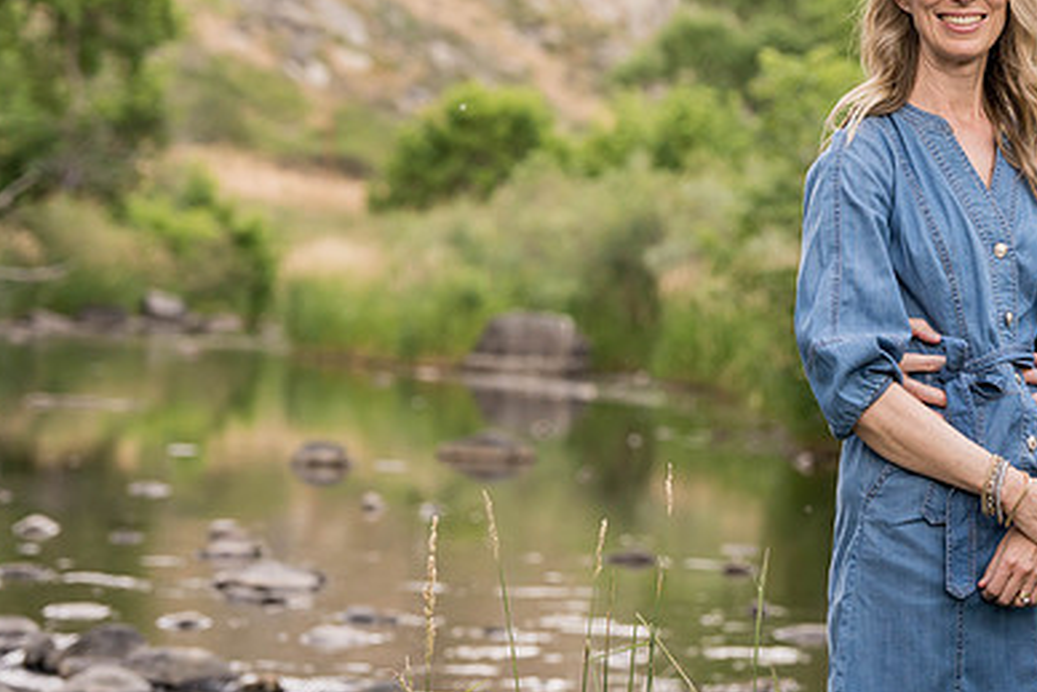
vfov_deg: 9.1
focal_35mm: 151
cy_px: 274
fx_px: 4351
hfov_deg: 13.6
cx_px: 695
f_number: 4.5
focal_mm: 101
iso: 800
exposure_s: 1/160
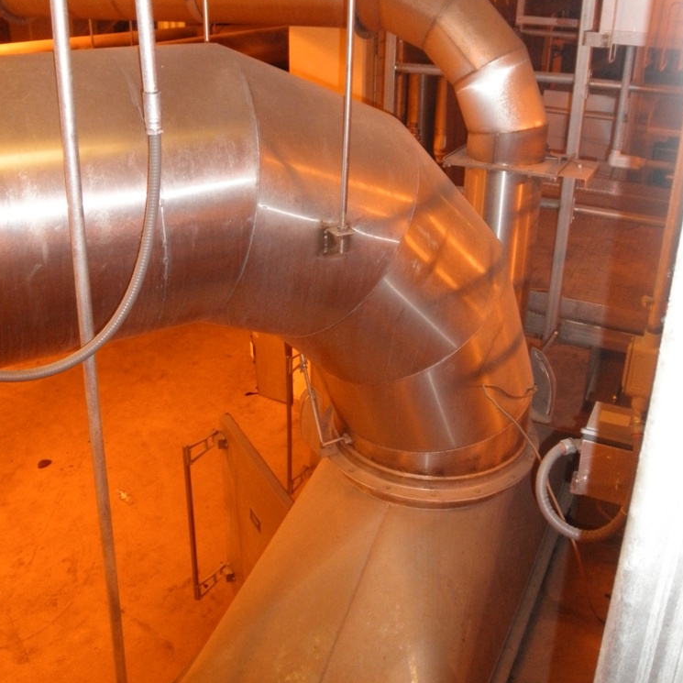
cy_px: 266
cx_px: 337
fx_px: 759
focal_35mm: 34
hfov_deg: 48.4
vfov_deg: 48.1
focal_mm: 5
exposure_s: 1/30
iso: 320
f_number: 3
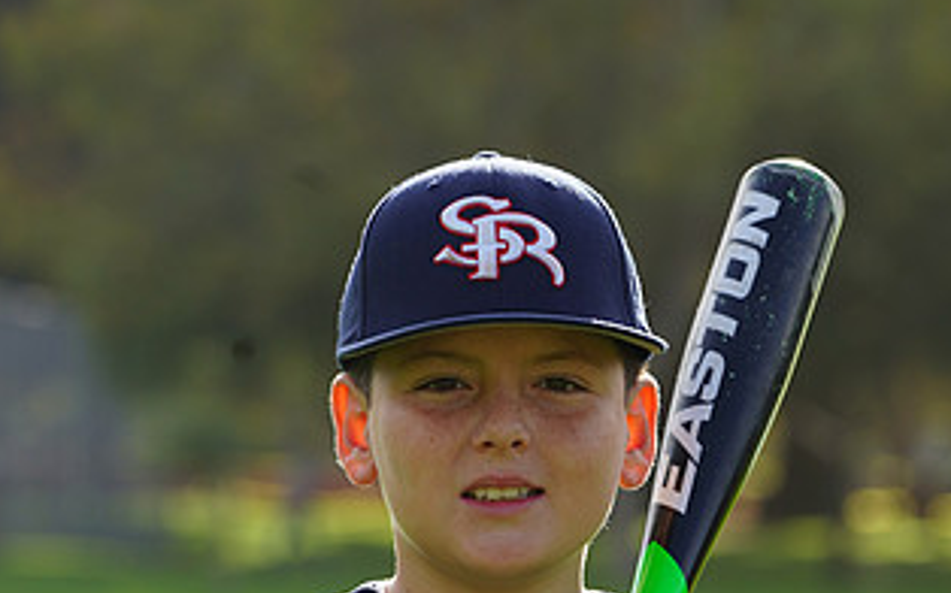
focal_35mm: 399
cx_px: 532
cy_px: 732
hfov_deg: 5.3
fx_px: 10338
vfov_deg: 3.3
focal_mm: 212
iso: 160
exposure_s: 1/250
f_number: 8
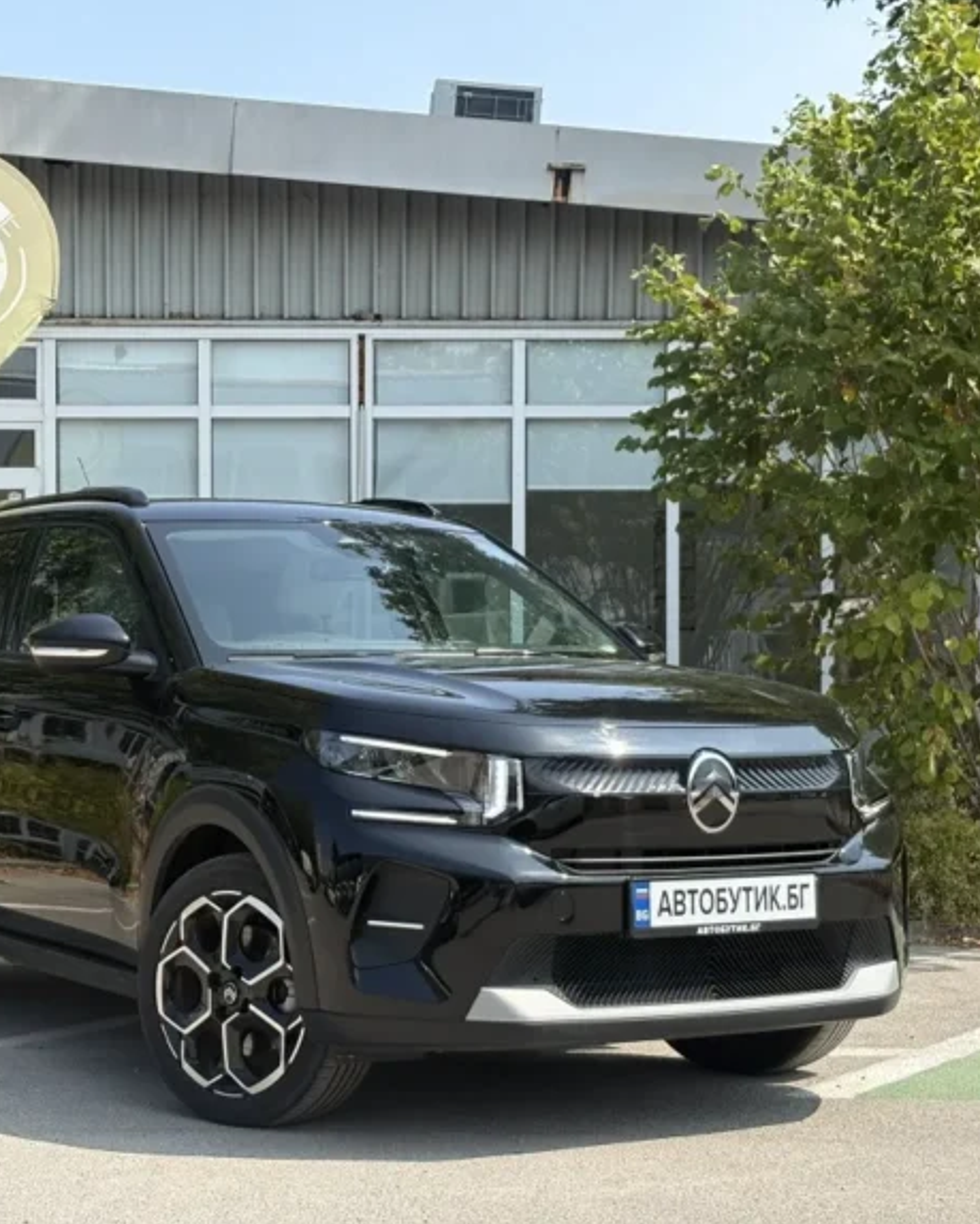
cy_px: 613
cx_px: 312
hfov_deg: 22.4
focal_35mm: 68
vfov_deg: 27.9
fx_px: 2463
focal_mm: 5.96
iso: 32
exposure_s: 1/1709
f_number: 1.6
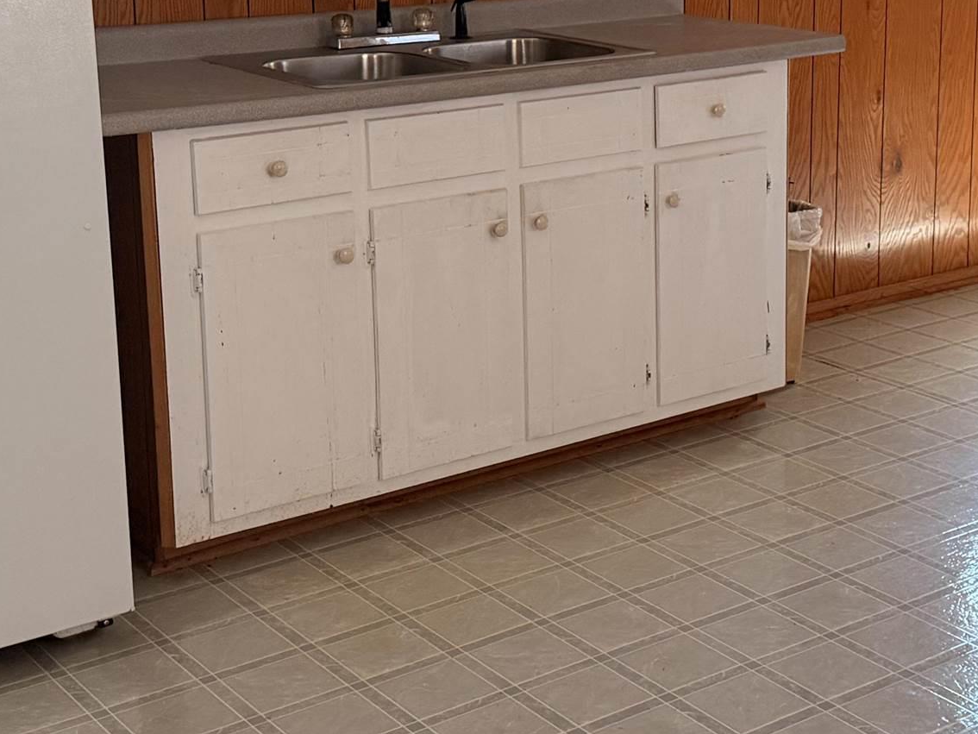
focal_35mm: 65
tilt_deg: -11.2
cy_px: 176
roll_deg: +0.8
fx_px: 1837
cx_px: 671
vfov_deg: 22.4
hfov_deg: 29.6
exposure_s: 1/60
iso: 320
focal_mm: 6.76
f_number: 1.78
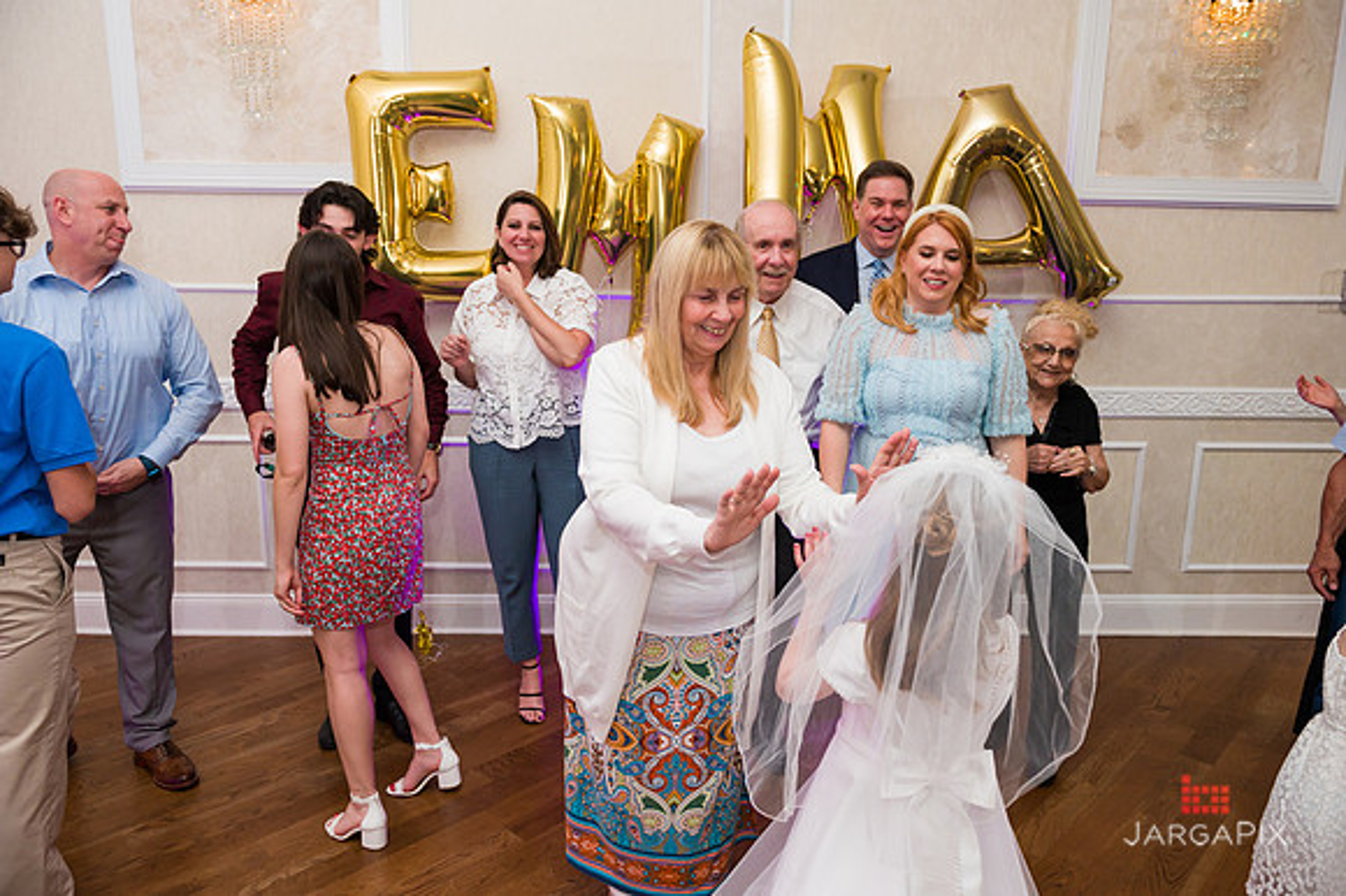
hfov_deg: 73.8
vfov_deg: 53.1
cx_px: 673
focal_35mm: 24
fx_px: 897
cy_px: 448
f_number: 5
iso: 1250
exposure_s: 1/200
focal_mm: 24
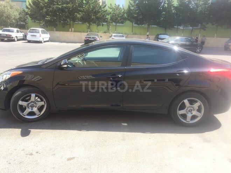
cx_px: 116
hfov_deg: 61.7
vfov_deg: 48.2
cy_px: 86
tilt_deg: -14.0
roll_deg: -4.7
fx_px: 194
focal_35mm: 29
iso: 32
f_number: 2.2
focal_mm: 4.15
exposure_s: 1/356
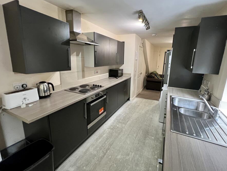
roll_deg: -1.2
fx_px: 98
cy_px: 81
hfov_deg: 98.1
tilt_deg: -11.6
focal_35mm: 15
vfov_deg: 81.7
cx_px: 119
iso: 400
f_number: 1.8
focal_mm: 1.57
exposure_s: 1/50
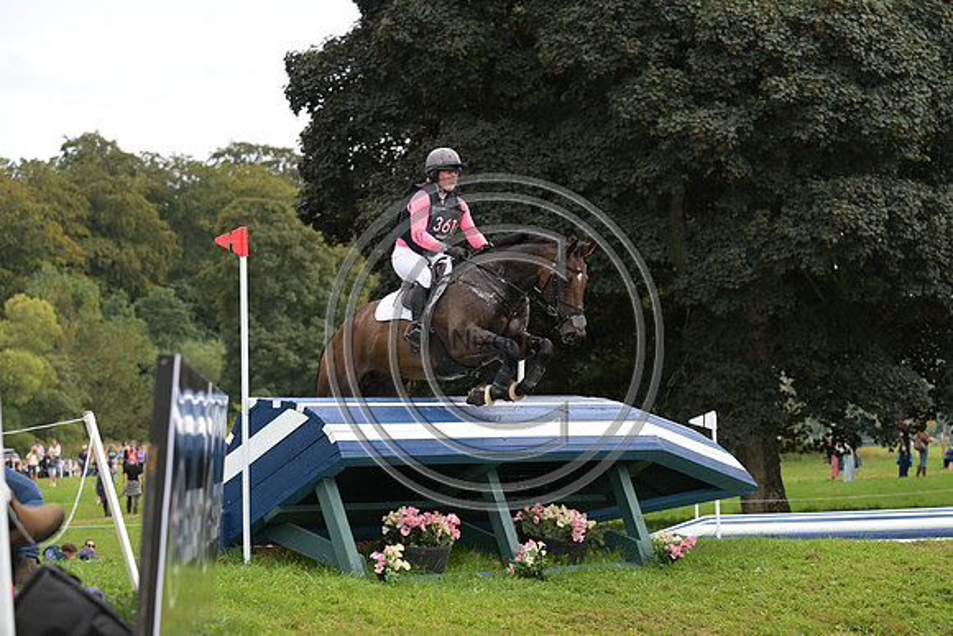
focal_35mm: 135
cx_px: 476
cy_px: 318
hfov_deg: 15.2
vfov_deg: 10.2
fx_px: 3574
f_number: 5.6
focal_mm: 135
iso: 900
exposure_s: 1/1250
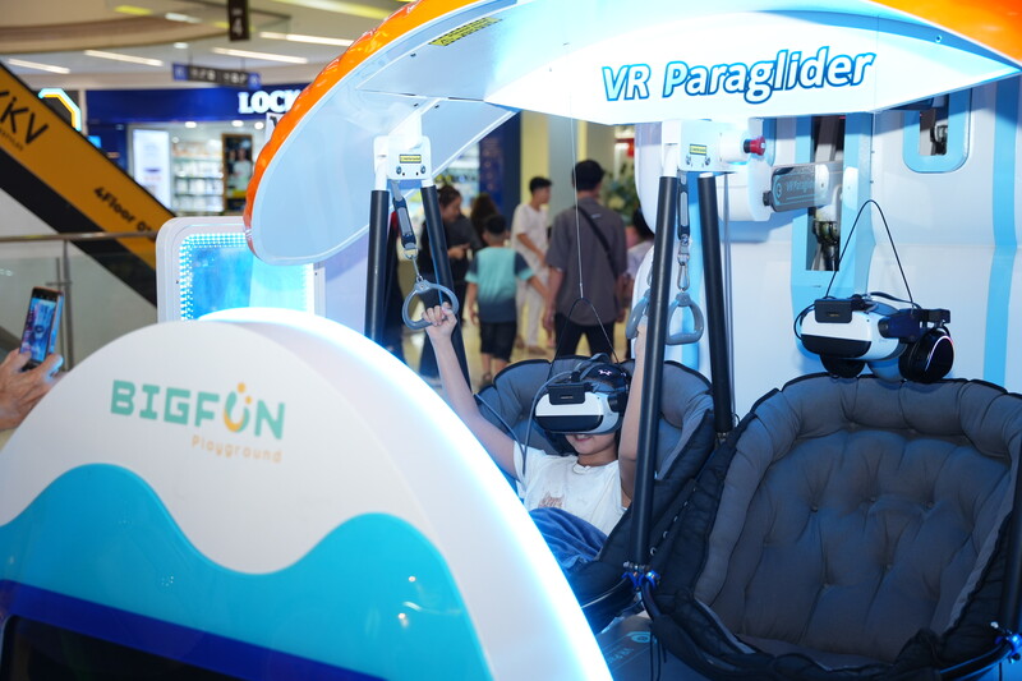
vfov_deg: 30.8
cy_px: 340
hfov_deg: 44.9
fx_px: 1237
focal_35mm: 44
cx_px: 511
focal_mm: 43.6
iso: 640
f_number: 2.8
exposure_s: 1/160
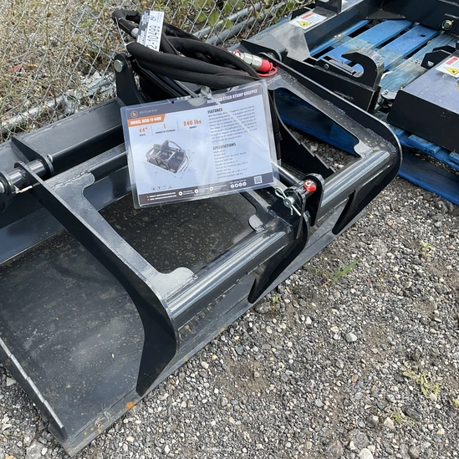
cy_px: 230
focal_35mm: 35
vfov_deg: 47.2
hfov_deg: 46.4
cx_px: 149
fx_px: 525
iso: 25
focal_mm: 3
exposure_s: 1/397
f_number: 1.8
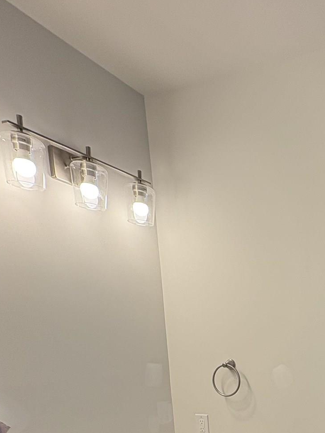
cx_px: 341
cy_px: 414
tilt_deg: -9.2
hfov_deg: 37.3
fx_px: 413
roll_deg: +2.3
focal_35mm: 33
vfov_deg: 47.7
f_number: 2.2
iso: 100
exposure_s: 1/120
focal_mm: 2.22
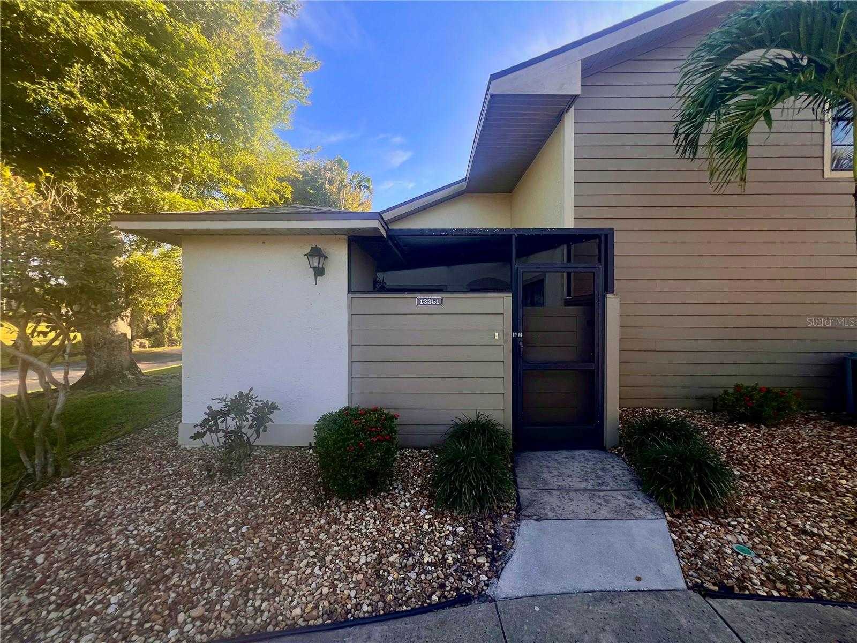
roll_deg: -0.3
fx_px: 322
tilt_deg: -0.7
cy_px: 322
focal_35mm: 13
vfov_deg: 89.9
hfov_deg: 106.2
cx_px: 428
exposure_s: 1/368
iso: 32
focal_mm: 1.57
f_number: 1.8
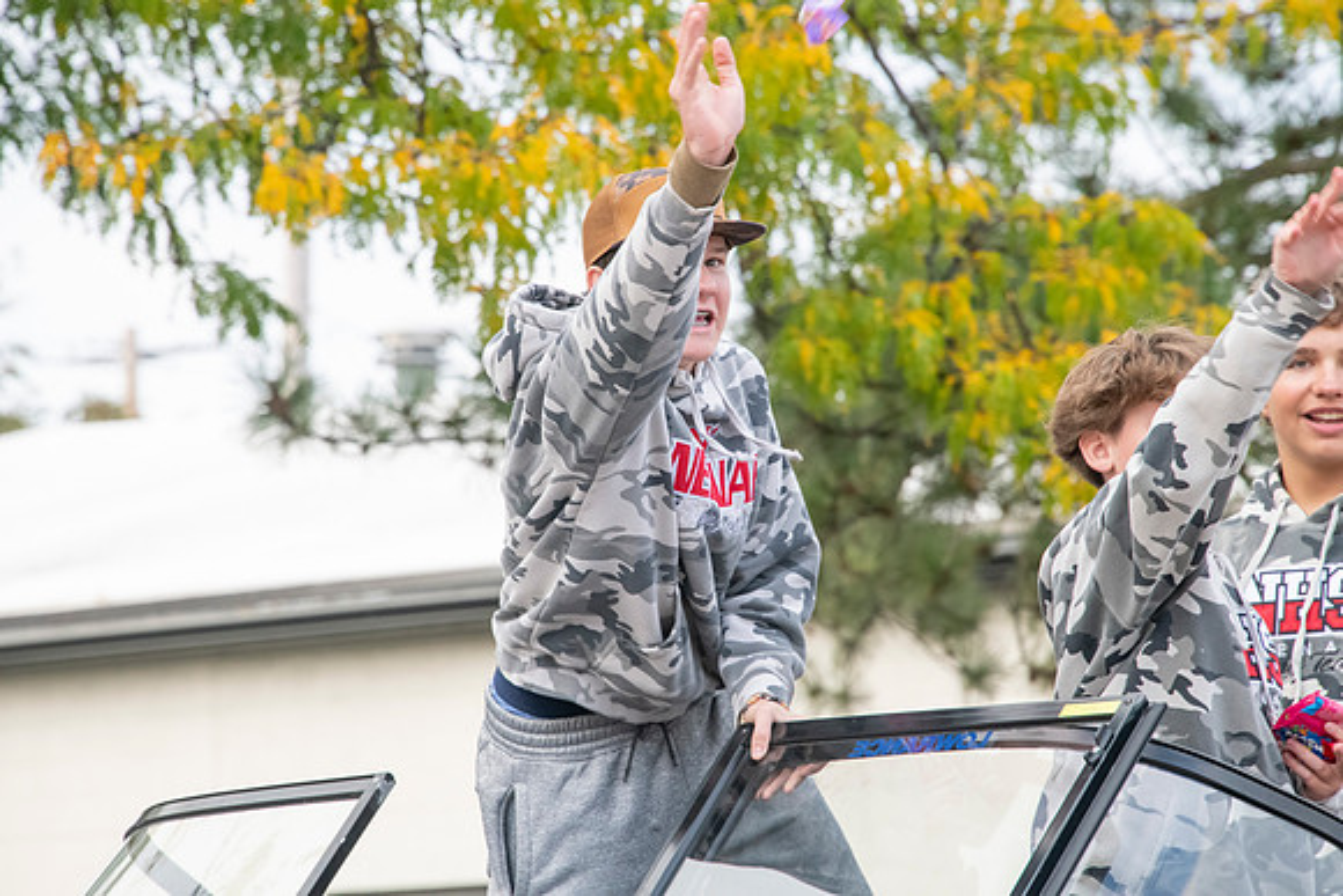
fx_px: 11194
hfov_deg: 6.9
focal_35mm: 300
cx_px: 672
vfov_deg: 4.6
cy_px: 448
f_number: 11
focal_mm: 300
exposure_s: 1/250
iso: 3200
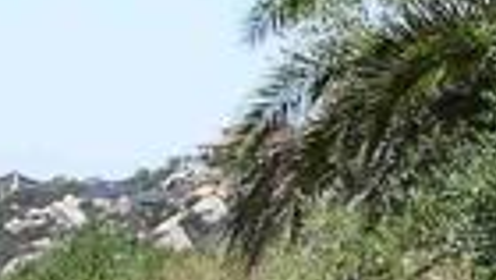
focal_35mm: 278
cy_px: 255
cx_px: 815
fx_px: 3659
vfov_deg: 4.4
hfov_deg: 7.6
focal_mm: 8.9
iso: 50
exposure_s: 1/140
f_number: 8
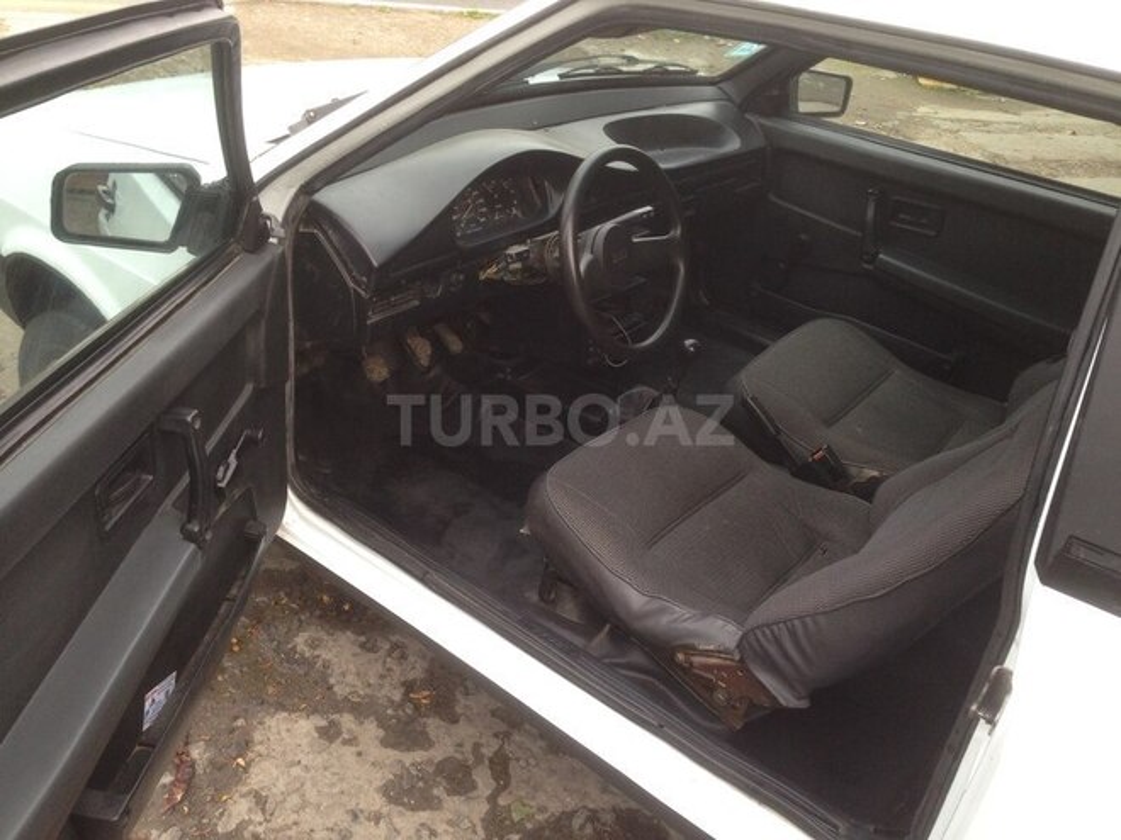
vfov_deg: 42.9
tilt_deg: -32.7
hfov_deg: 55.4
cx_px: 560
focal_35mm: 33
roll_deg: -3.1
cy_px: 420
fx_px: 1069
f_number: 2.4
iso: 80
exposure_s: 1/120
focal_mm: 4.12
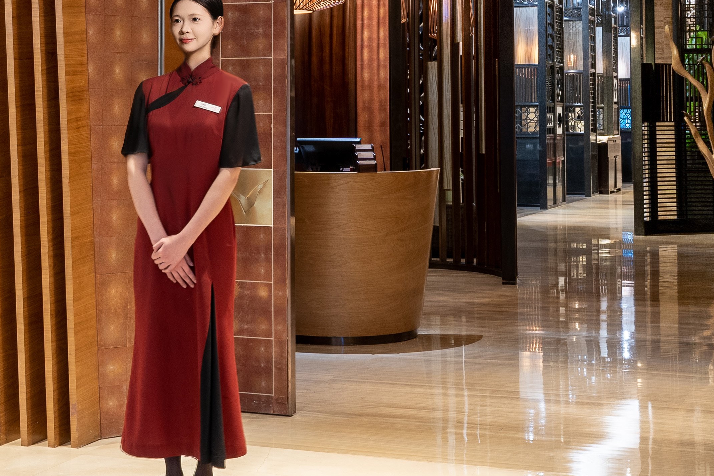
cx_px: 183
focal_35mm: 77
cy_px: 45
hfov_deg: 26.0
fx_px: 1527
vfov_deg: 17.4
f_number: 8
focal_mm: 28
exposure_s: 1.3
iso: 250
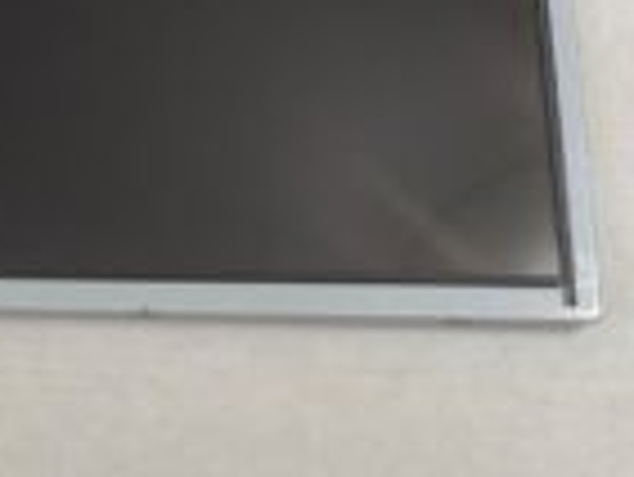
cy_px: -83
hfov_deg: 21.7
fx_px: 1595
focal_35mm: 87
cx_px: 0
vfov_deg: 16.4
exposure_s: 1/50
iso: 400
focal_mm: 6.57
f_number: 1.6
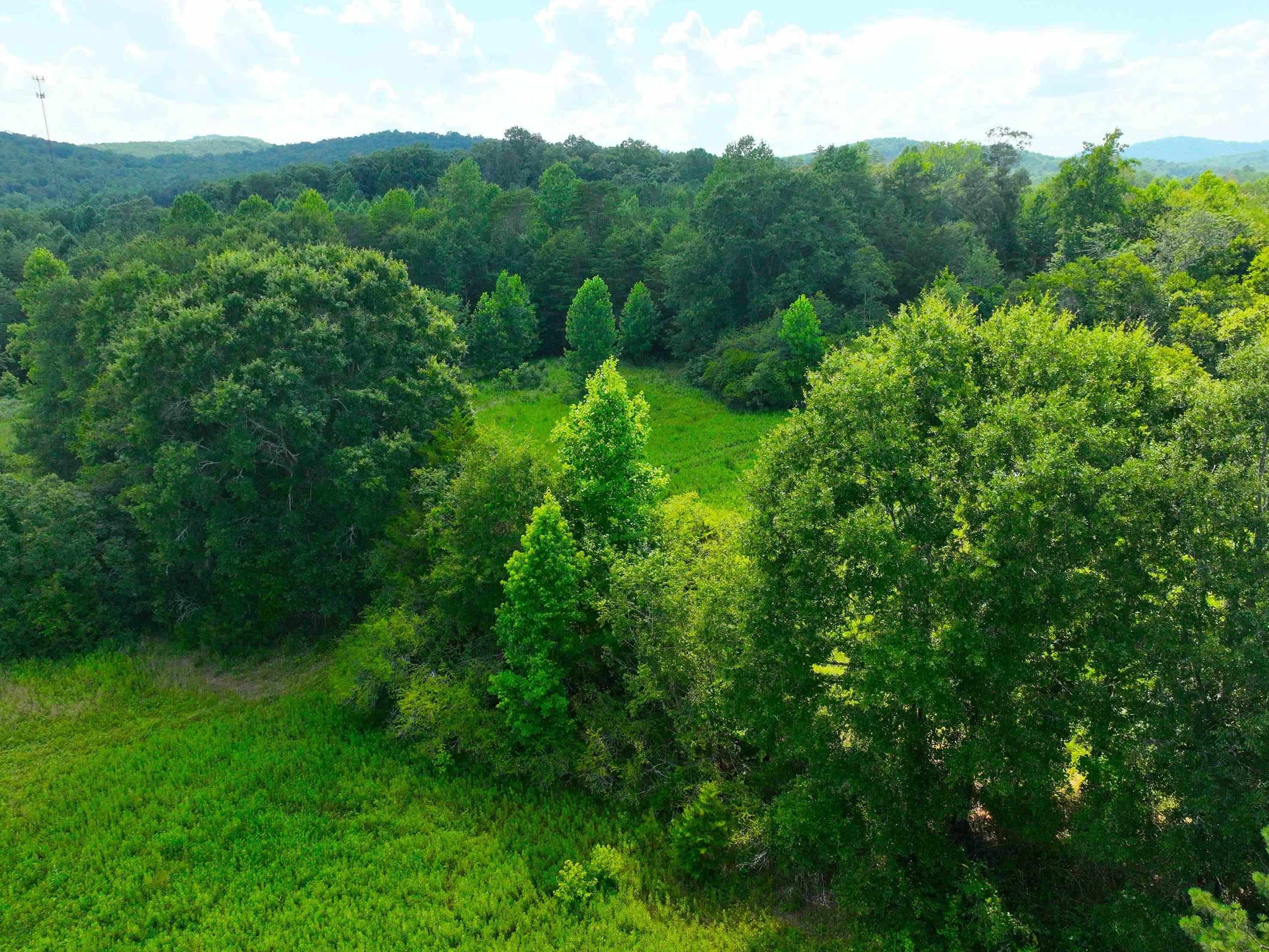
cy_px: 490
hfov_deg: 69.4
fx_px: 916
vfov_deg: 54.9
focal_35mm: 25
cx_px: 619
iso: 400
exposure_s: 1/240
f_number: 2.8
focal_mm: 12.29
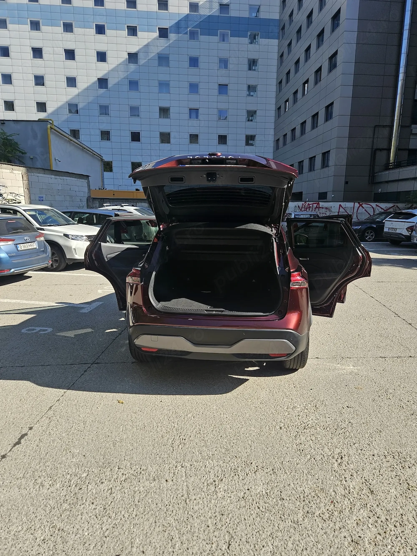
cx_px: 208
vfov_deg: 73.9
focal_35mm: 23
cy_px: 278
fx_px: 370
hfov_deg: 58.9
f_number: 1.8
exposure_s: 1/1361
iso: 40
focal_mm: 5.4
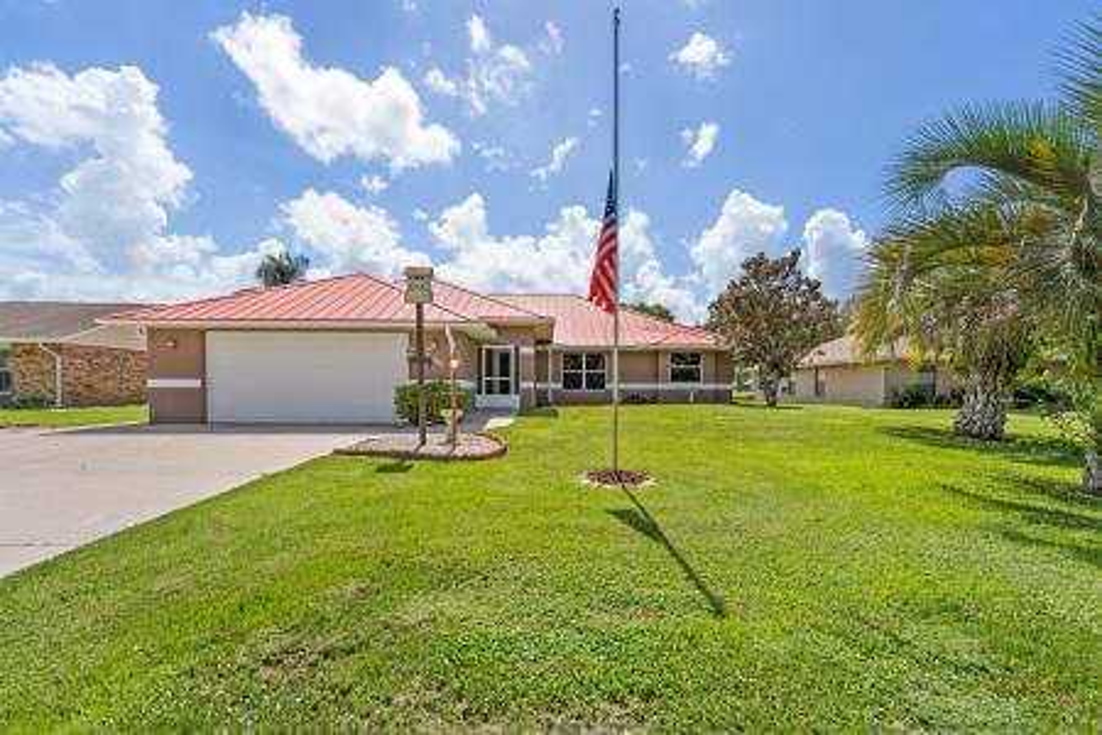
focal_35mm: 14
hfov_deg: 104.3
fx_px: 429
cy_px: 368
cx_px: 551
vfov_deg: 81.2
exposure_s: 1/125
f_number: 9
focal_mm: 14
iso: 250
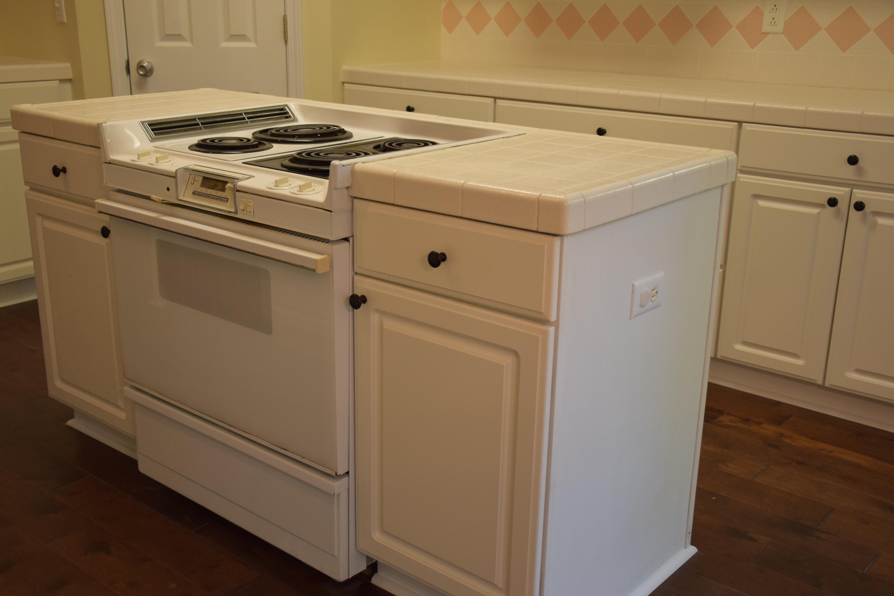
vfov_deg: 35.1
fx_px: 944
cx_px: 425
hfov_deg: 50.7
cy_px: 299
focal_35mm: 38
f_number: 3.8
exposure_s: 1/60
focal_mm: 24
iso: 500
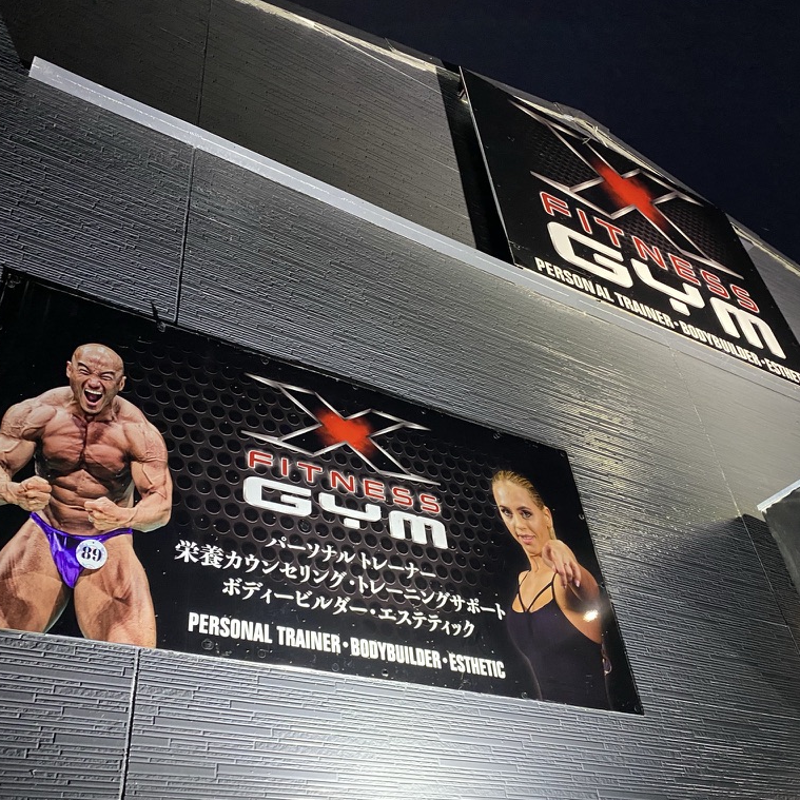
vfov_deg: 52.5
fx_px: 811
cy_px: 403
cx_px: 389
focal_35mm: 31
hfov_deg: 52.5
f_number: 1.8
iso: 500
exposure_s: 1/30
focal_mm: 4.25
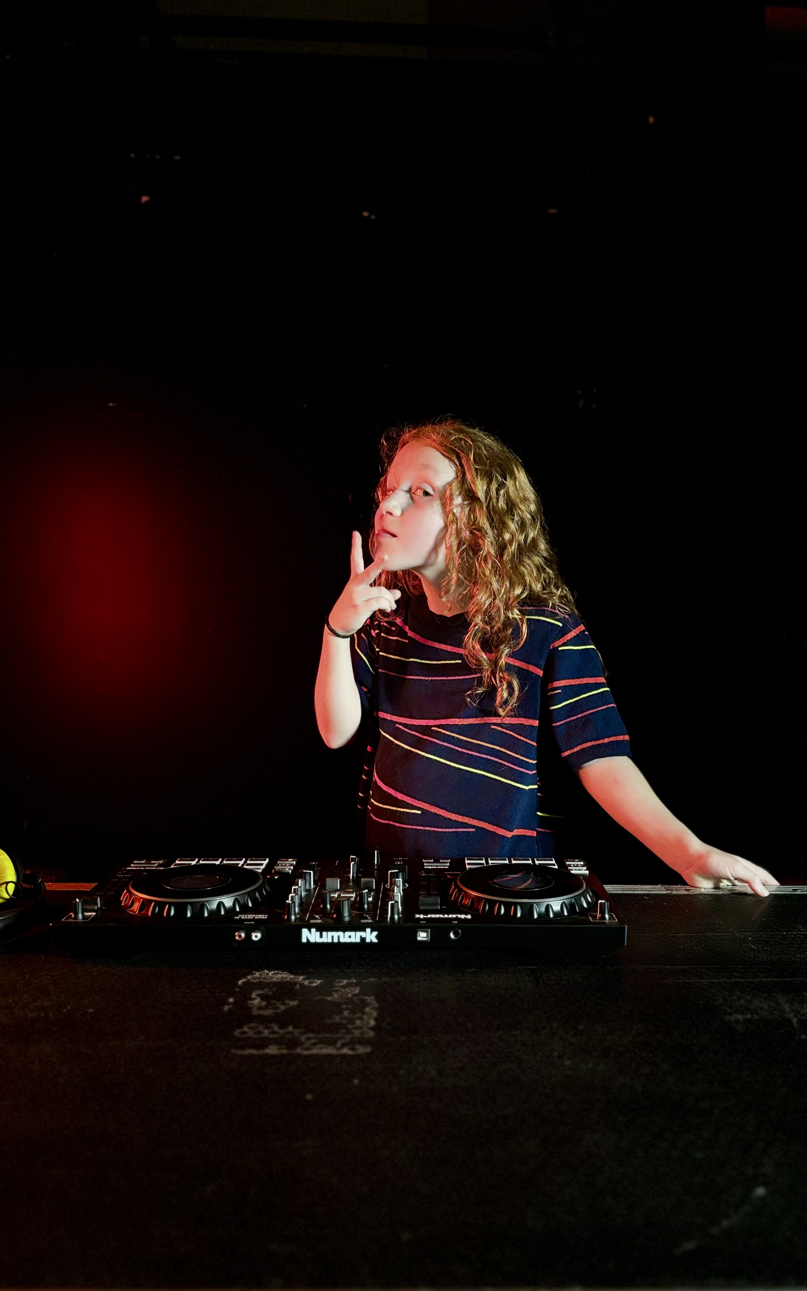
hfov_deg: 44.5
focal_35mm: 28
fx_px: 985
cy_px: 650
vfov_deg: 66.5
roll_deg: -0.8
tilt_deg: -1.5
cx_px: 443
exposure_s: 1/40
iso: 640
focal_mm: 5.96
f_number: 1.6
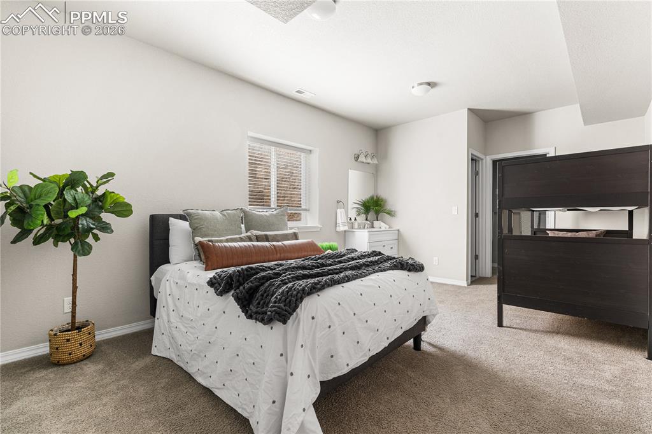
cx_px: 326
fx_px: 290
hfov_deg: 96.8
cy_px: 217
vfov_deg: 73.7
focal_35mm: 16
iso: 500
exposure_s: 6
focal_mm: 16
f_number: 8
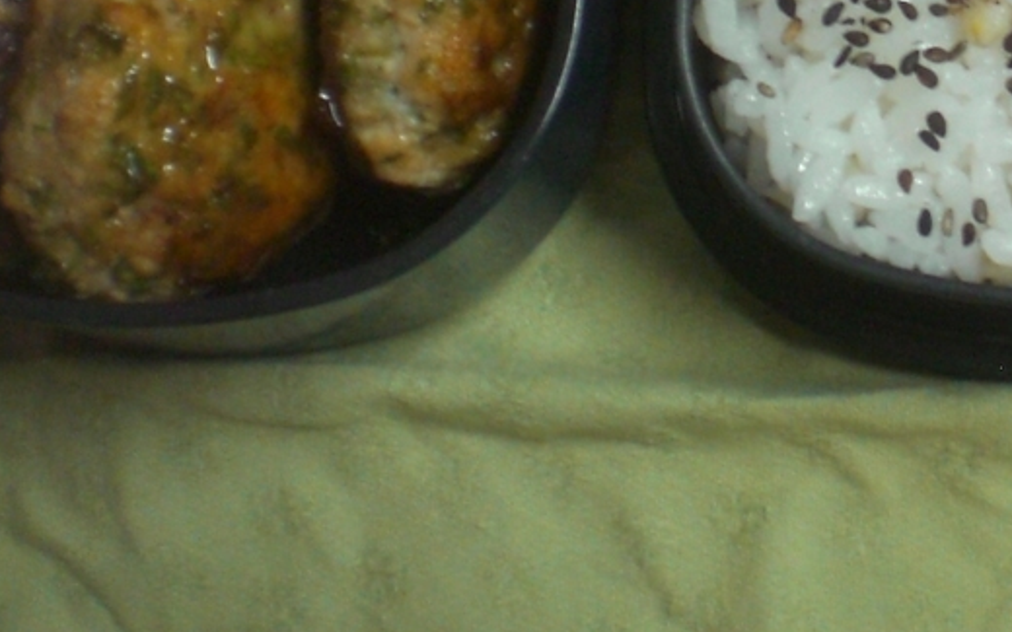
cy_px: -177
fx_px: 2565
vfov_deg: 13.6
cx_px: 1035
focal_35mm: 93
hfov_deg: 21.5
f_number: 3.1
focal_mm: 6.3
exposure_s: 1/15
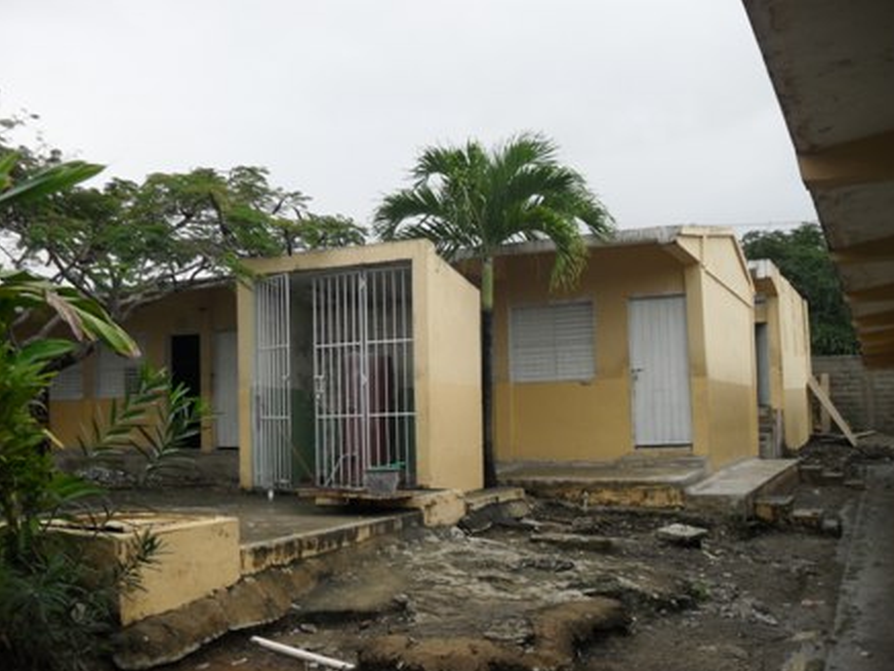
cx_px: 457
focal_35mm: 36
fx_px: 930
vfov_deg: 39.7
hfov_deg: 51.4
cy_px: 341
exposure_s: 1/90
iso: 100
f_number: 8.9
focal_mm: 6.2
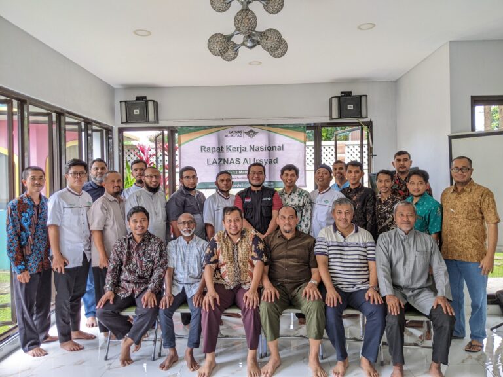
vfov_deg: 51.4
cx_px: 252
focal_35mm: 27
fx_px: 392
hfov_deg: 65.3
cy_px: 188
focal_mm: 4.44
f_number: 1.8
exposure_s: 1/99.9
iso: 56
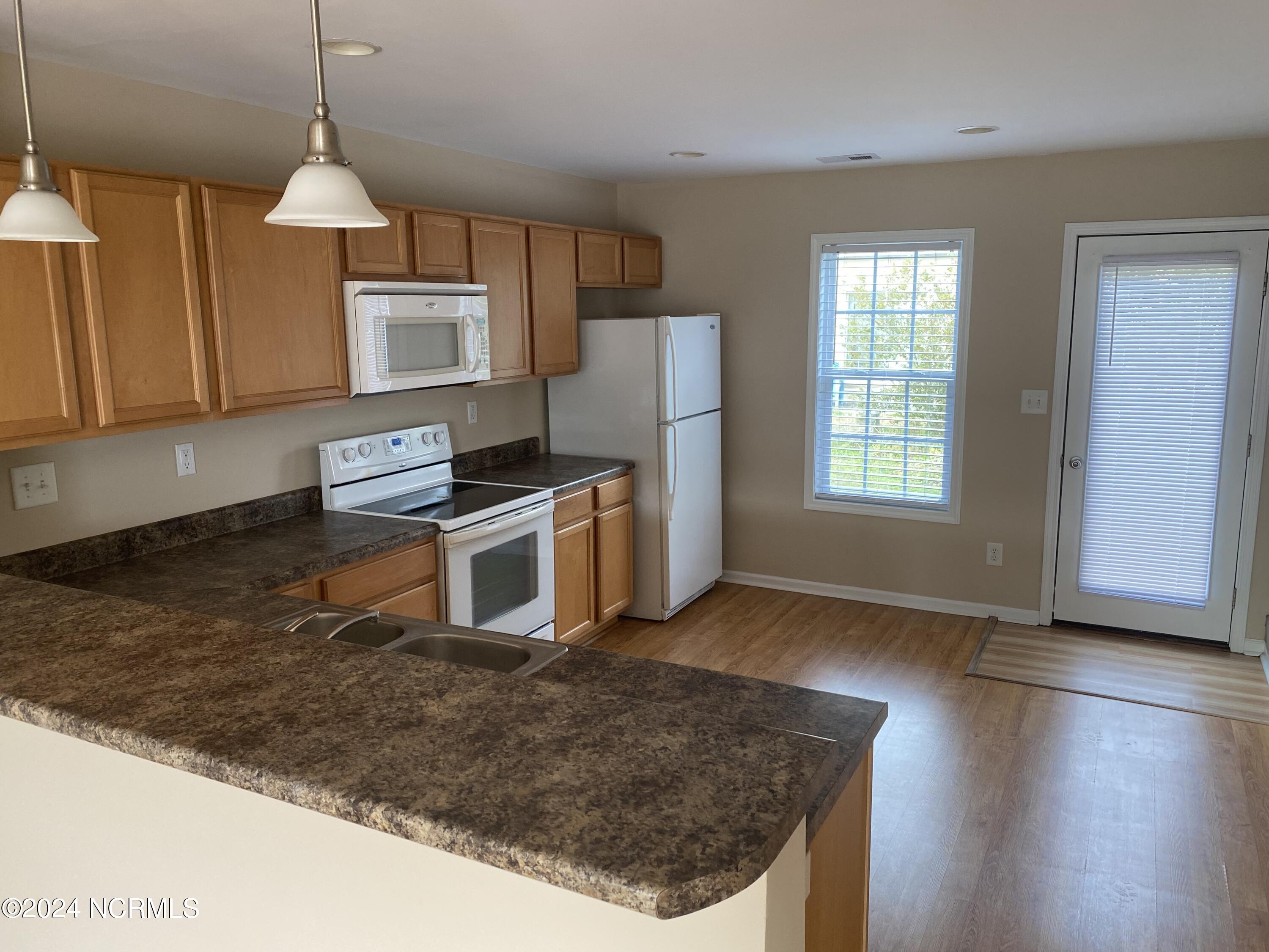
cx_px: 634
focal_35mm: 26
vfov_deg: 53.1
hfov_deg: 67.3
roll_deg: -0.1
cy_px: 476
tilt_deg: -10.0
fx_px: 953
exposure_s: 1/113
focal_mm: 4.25
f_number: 1.8
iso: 125
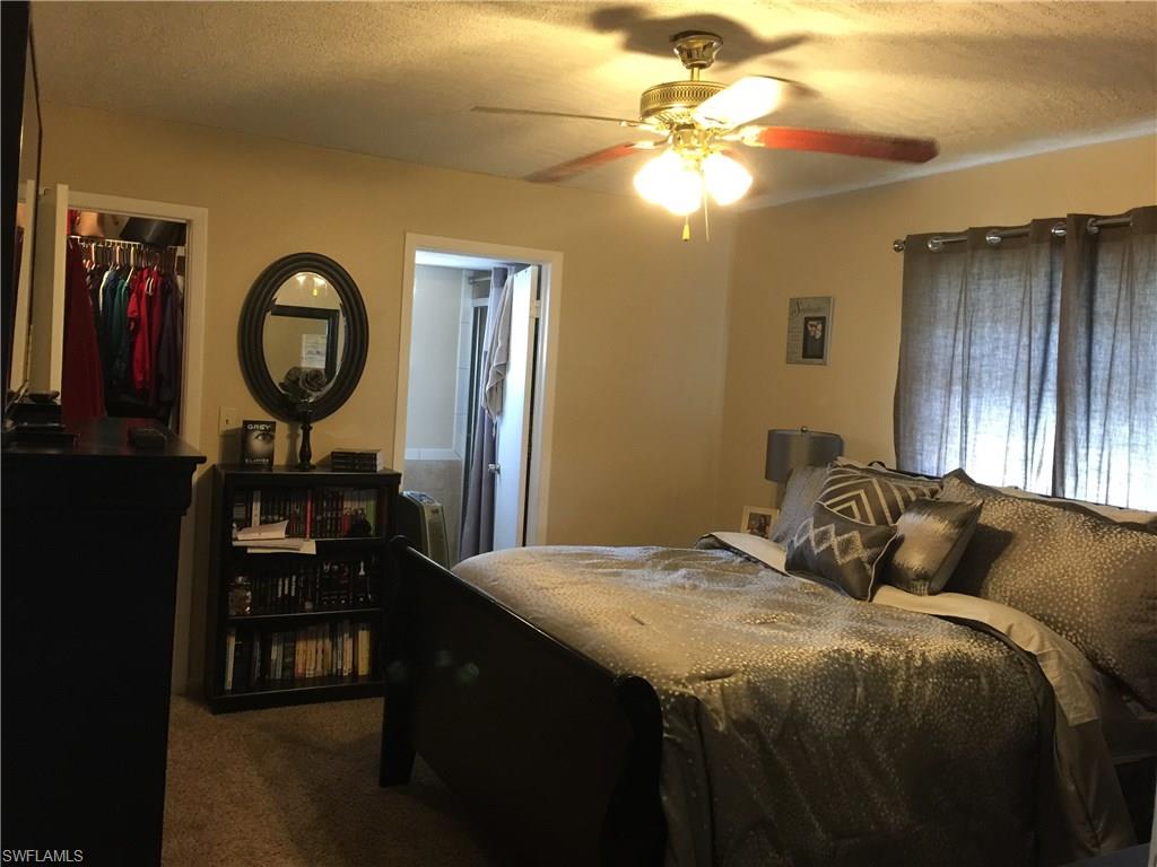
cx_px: 578
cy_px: 434
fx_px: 969
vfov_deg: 48.2
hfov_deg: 61.7
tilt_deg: -4.2
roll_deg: -4.8
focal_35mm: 29
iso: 125
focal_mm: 4.15
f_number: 2.2
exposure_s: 1/10
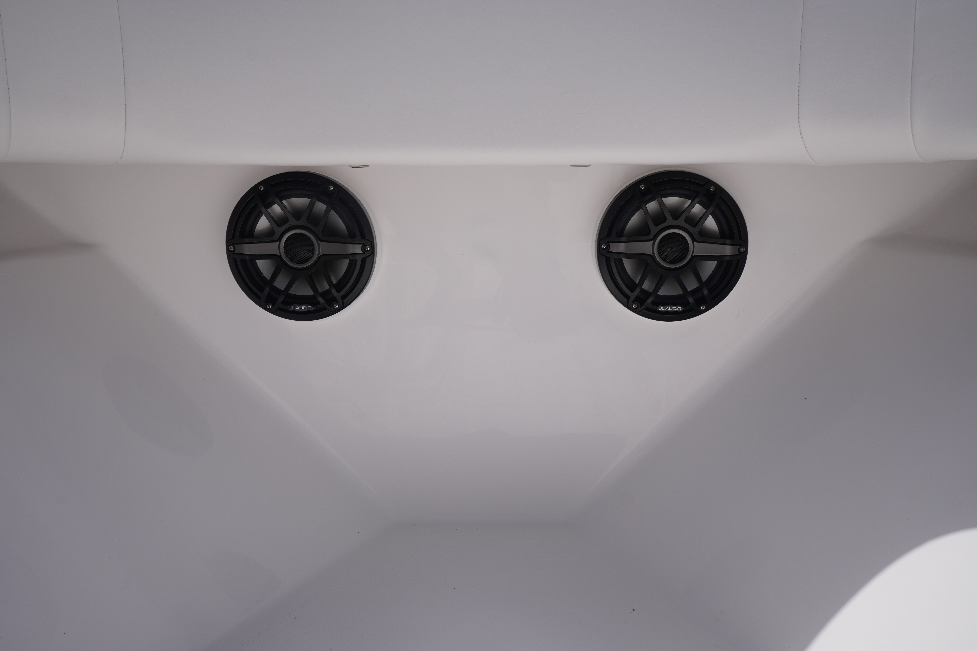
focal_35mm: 30
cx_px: 488
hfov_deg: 61.9
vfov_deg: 43.6
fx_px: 814
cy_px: 326
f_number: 10
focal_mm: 20
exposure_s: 1/125
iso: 100
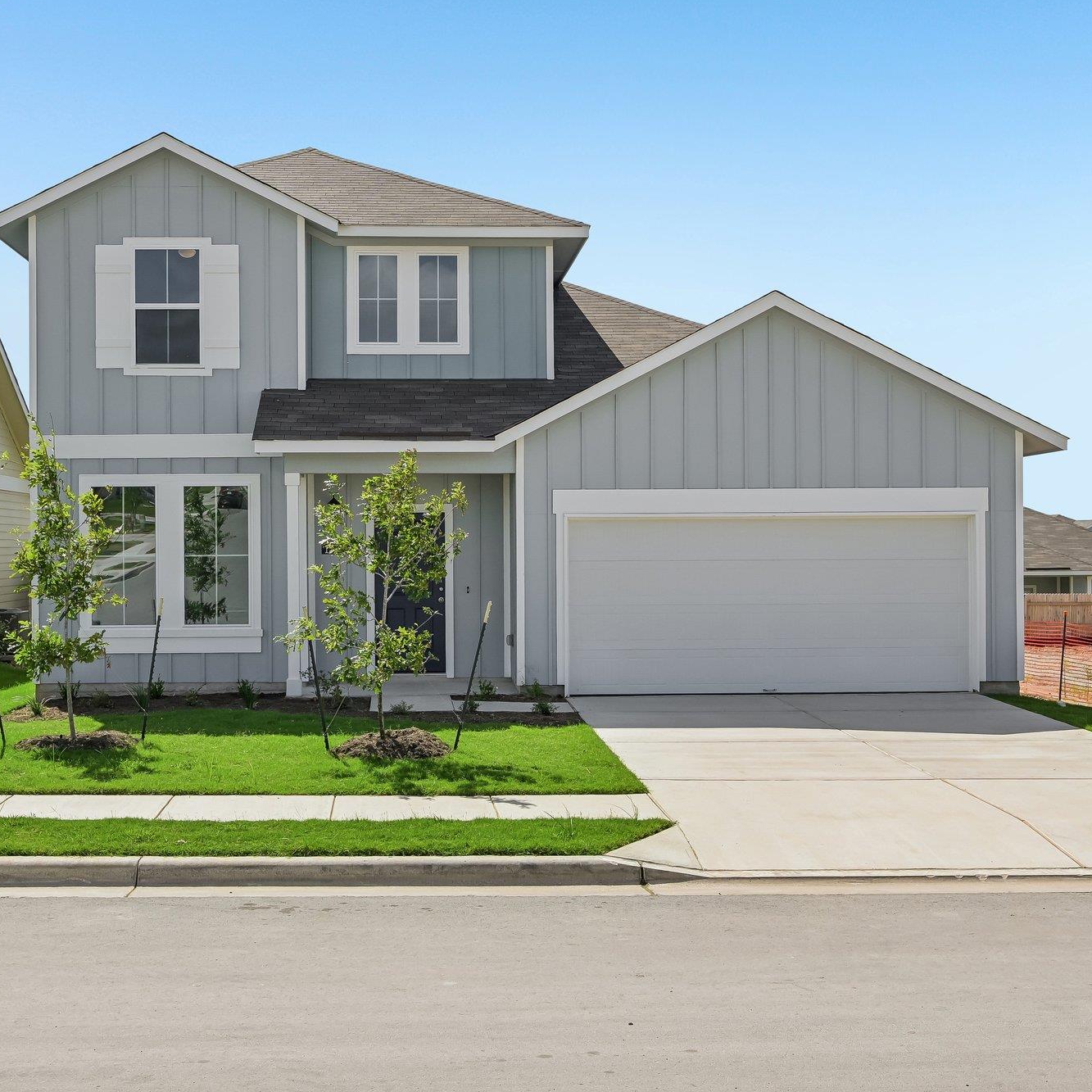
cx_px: 478
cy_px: 550
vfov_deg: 36.1
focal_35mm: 47
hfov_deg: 36.0
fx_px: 1677
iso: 100
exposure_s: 1/500
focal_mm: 24
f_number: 6.7
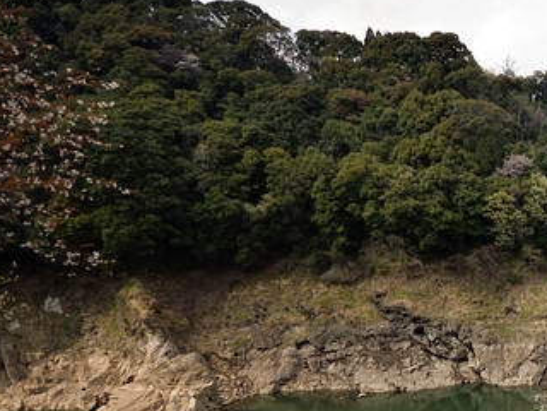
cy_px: 349
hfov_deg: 37.7
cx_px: 665
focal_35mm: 36
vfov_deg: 37.7
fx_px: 569
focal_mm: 10
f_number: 4
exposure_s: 1/100
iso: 400
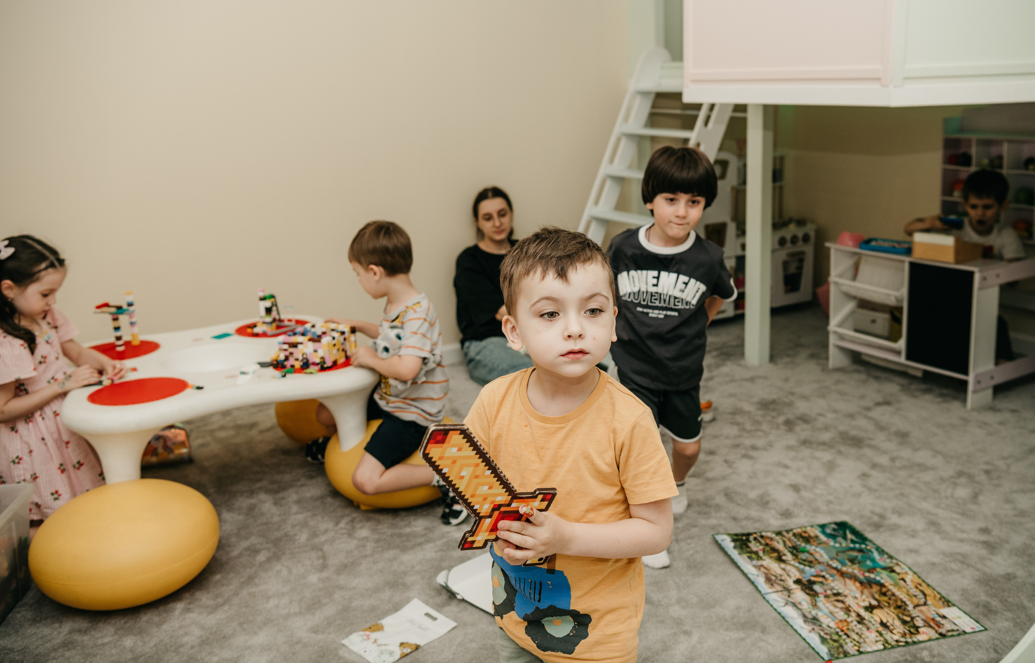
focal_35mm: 36
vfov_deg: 35.8
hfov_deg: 53.4
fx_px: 1028
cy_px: 301
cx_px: 544
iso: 200
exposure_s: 1/160
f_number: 4
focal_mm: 34
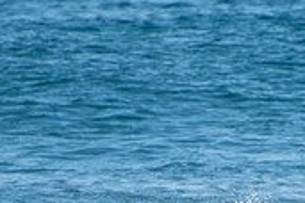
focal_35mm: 2034
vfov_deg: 0.7
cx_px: 383
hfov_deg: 1.0
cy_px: 261
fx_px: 17231
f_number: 5.6
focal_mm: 400
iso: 360
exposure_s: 1/1250
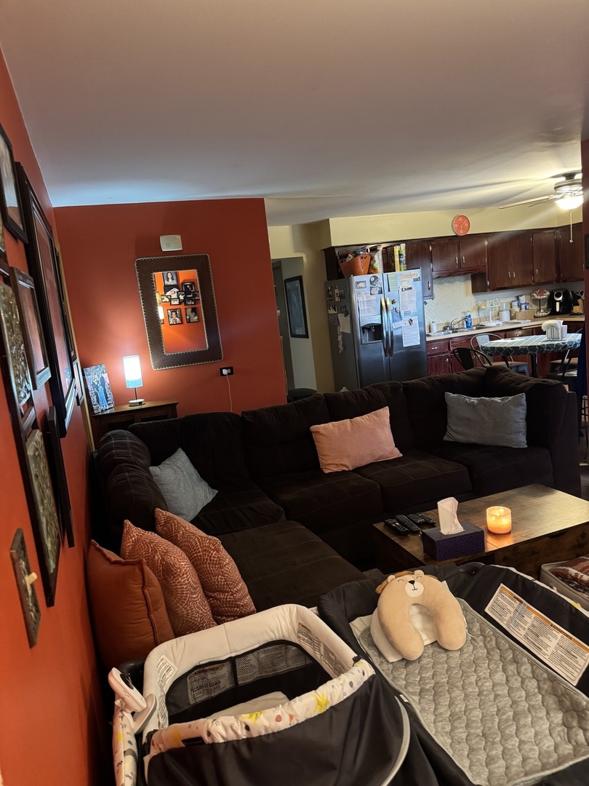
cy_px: 393
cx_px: 294
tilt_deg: -10.0
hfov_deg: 56.8
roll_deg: +7.2
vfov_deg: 71.6
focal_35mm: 24
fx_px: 544
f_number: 1.78
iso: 1000
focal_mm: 6.76
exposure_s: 1/40
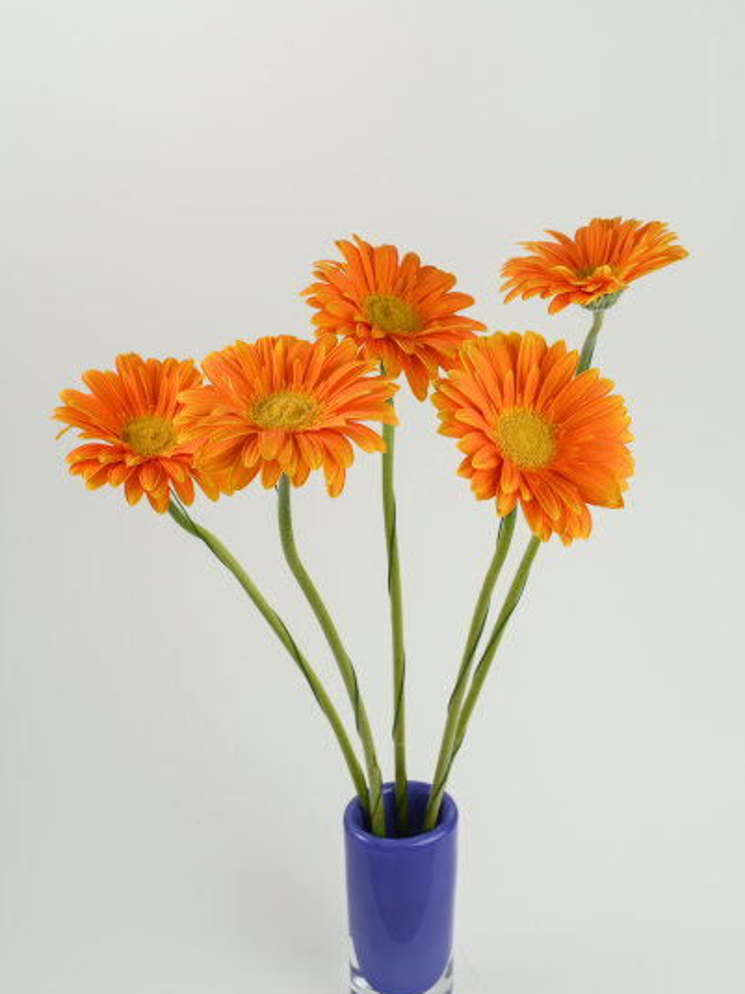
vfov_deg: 34.9
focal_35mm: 55
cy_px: 502
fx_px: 1579
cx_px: 375
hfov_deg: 26.5
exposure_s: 1/100
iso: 100
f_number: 9
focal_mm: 50
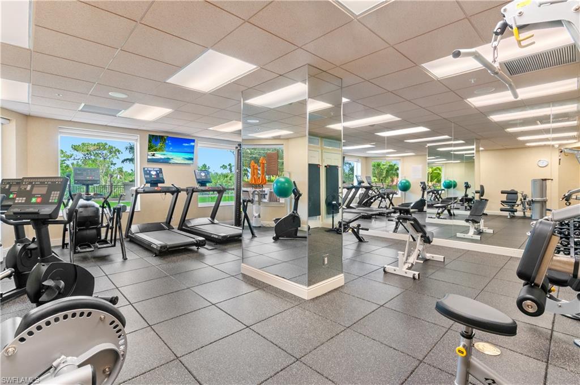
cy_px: 192
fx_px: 241
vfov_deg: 77.1
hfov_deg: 100.5
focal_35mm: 15
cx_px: 290
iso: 200
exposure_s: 1/2
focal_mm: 10
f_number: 8
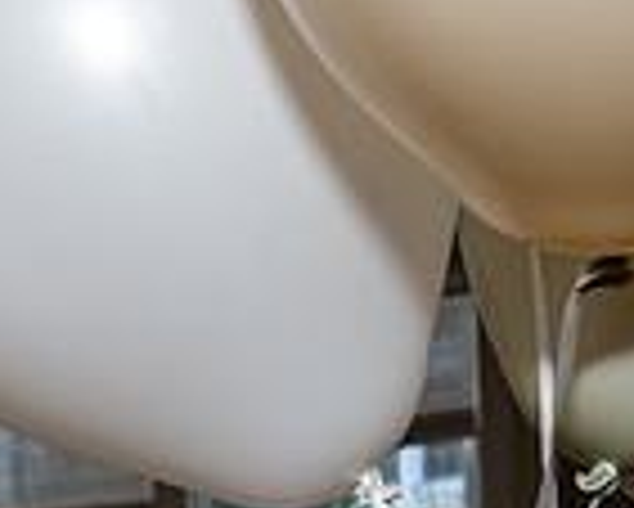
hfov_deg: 13.8
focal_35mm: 108
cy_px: 850
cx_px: -790
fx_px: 2028
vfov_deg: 13.2
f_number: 7.1
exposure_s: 1/250
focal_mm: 24
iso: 640
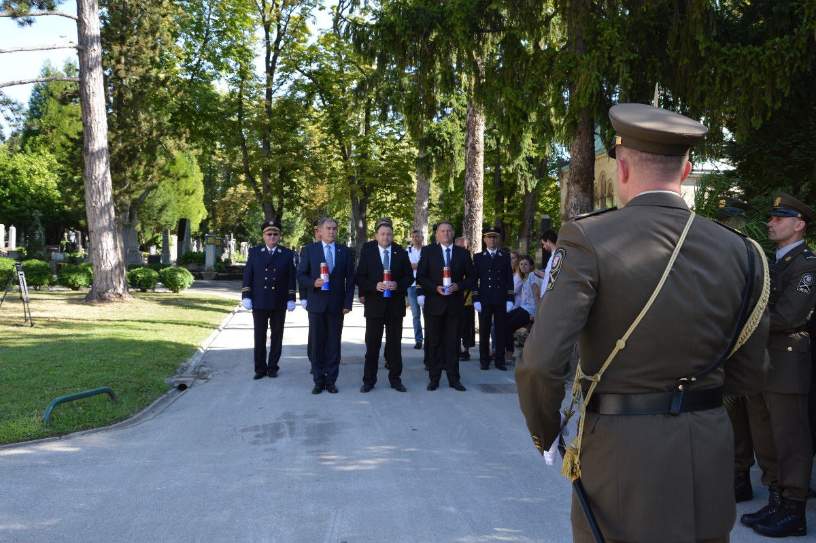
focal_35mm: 32
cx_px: 408
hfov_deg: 59.5
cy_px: 272
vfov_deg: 41.6
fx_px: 713
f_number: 5.6
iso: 160
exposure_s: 1/125
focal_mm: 21
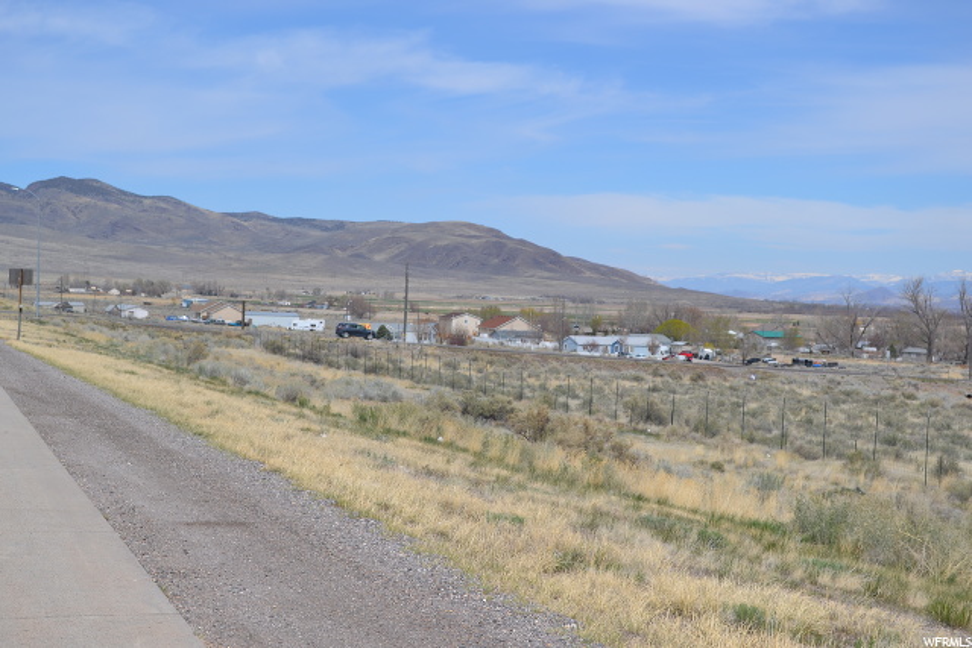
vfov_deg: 22.6
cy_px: 324
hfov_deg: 33.4
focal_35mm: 60
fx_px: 1620
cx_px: 486
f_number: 7.1
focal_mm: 40
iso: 100
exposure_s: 1/500
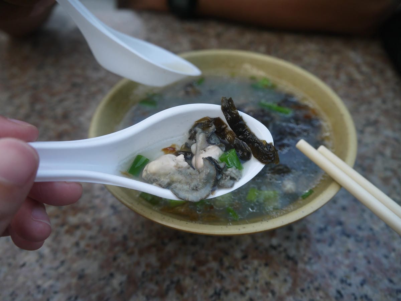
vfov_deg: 49.7
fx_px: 324
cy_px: 150
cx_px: 200
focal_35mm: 28
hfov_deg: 63.4
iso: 160
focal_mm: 14
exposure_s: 1/125
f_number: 3.5
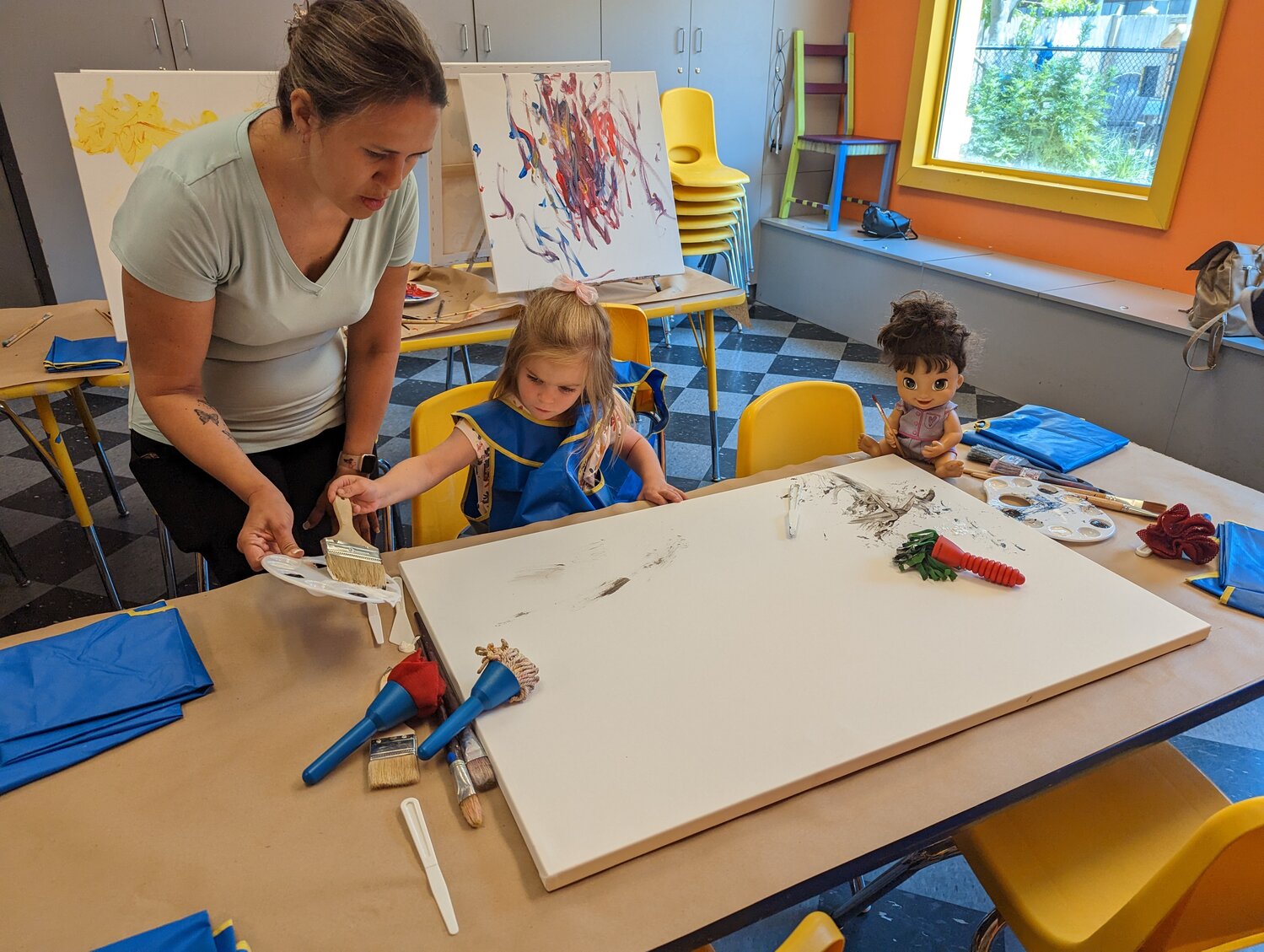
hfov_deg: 71.5
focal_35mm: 24
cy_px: 476
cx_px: 632
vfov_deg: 56.9
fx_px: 878
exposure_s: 1/208
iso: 90
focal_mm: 6.81
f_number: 1.85
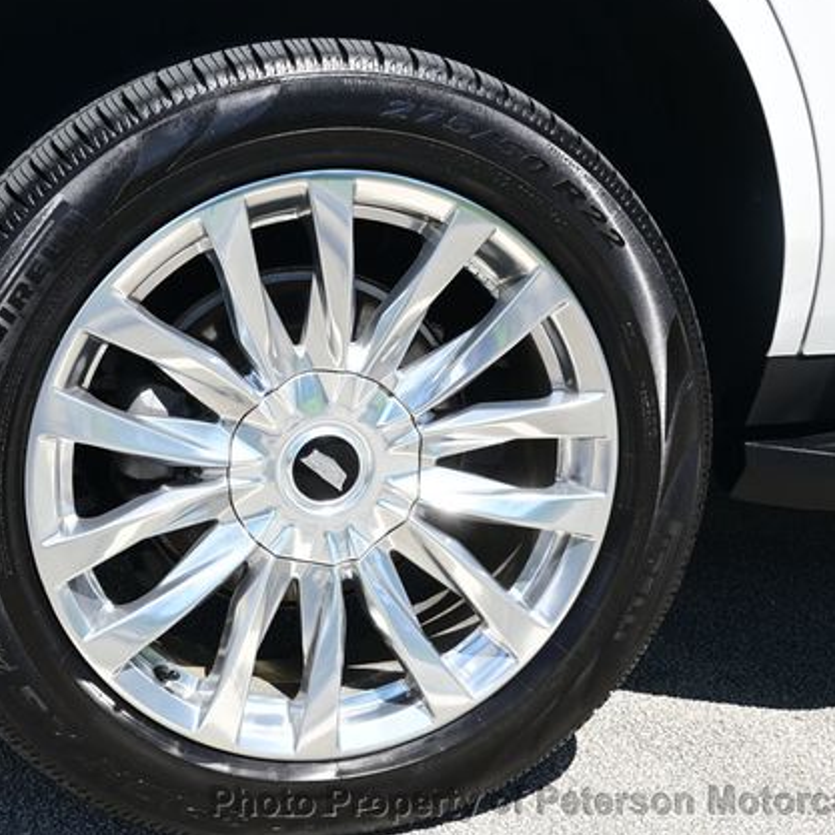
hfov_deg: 30.1
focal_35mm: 57
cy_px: 412
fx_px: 1546
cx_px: 312
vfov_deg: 30.2
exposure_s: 1/200
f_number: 7.1
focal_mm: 29
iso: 100
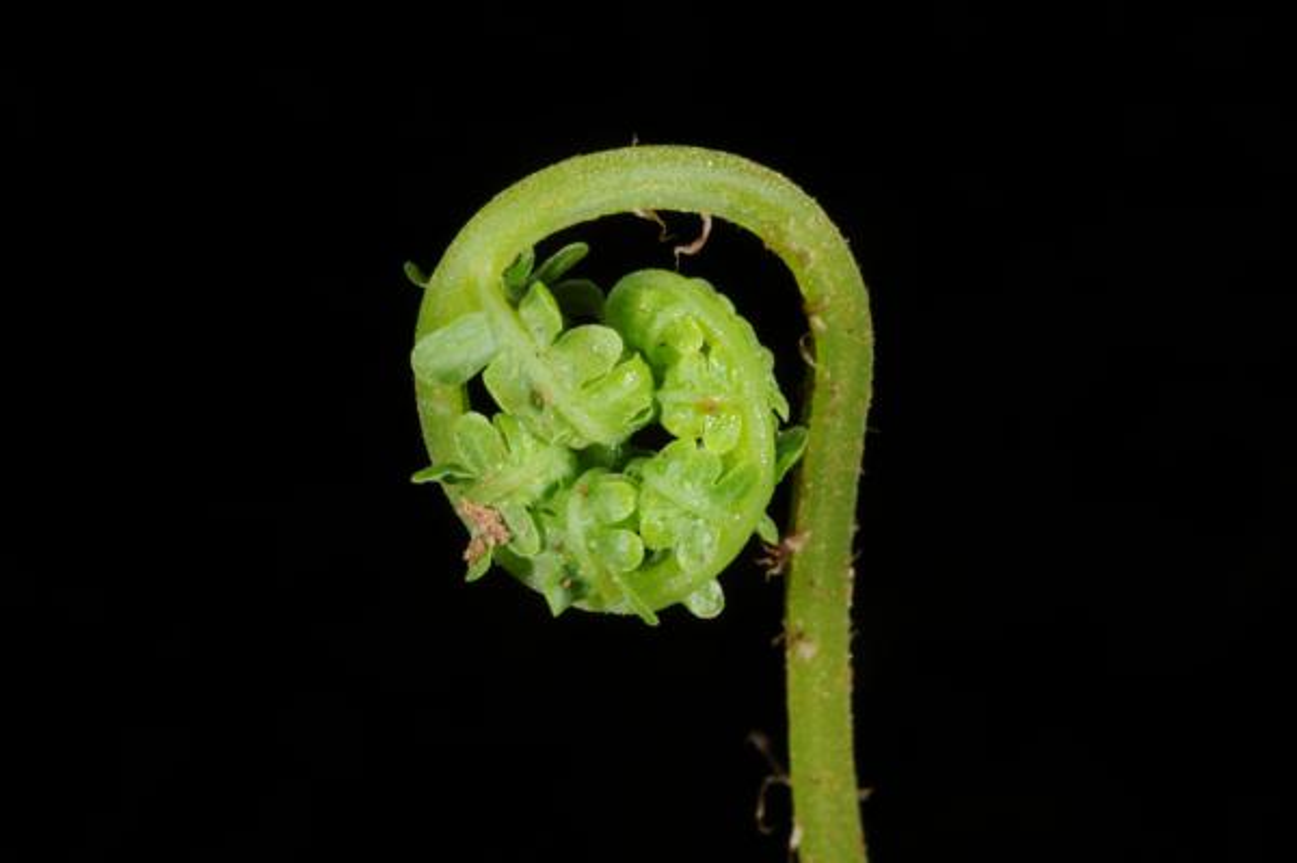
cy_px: 432
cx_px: 648
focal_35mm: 90
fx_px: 3240
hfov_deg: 22.6
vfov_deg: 15.2
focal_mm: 60
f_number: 36
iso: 200
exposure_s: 1/60
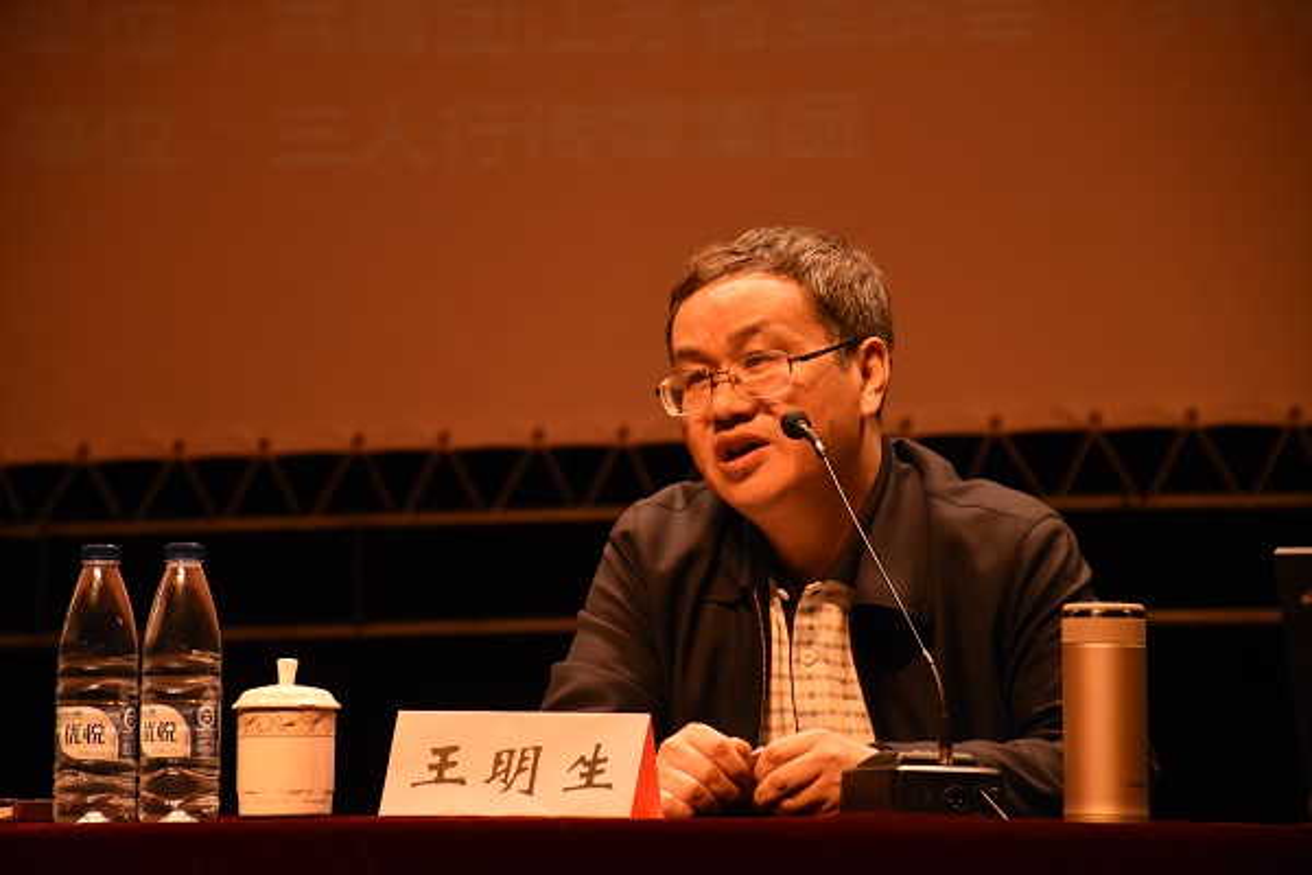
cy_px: 438
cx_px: 656
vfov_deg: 6.5
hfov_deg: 9.8
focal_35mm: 210
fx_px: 7653
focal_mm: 140
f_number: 5.6
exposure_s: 1/60
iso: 2000
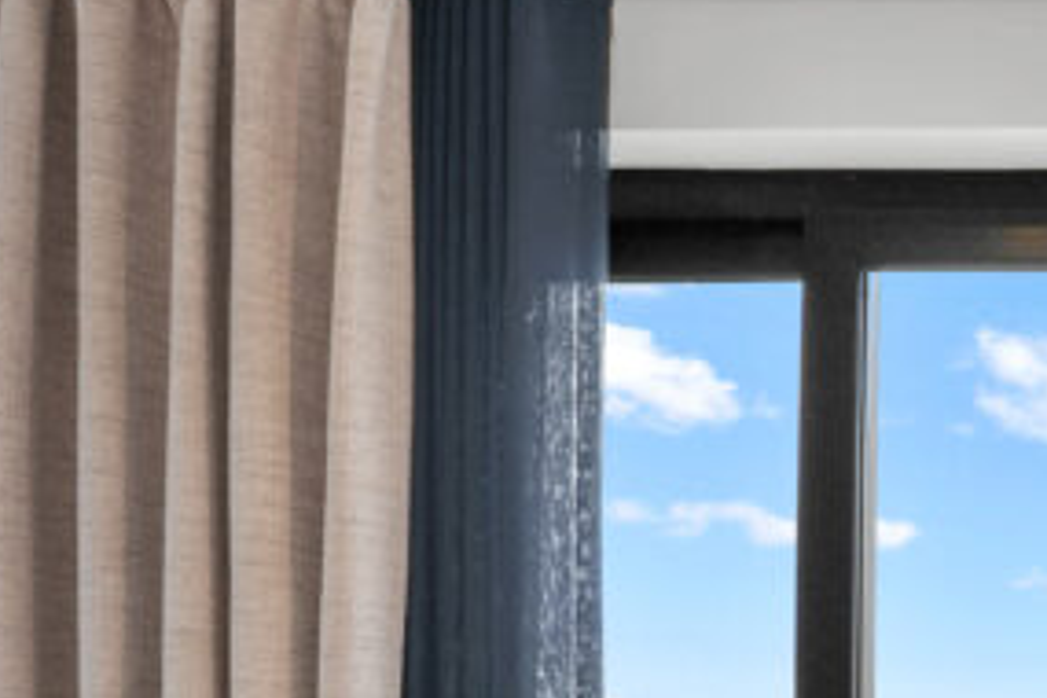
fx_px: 1774
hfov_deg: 24.5
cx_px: 1620
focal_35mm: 61
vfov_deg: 20.7
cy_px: 850
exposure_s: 1/8
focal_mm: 17
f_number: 6.3
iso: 200
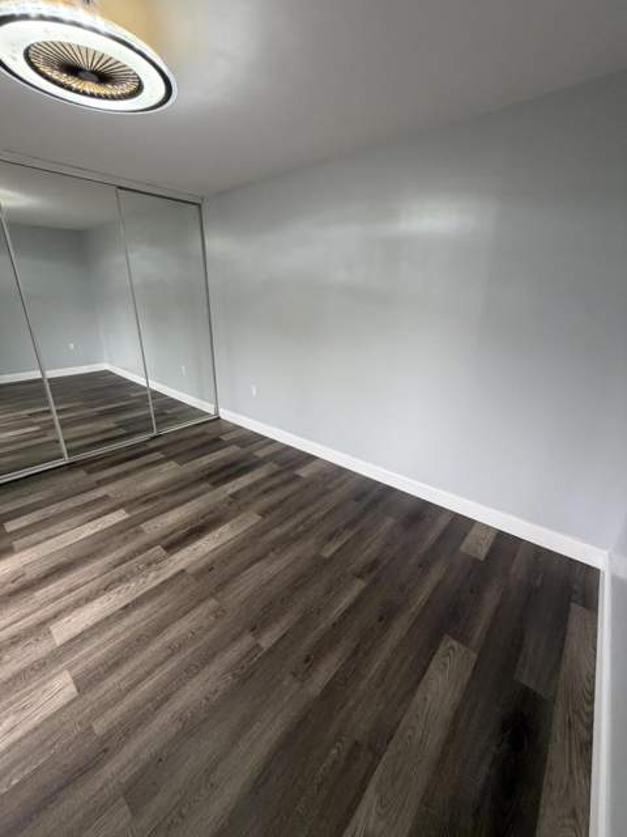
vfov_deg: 102.1
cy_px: 418
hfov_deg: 85.7
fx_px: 338
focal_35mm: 14
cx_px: 314
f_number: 2.2
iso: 320
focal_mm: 2.22
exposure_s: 1/121
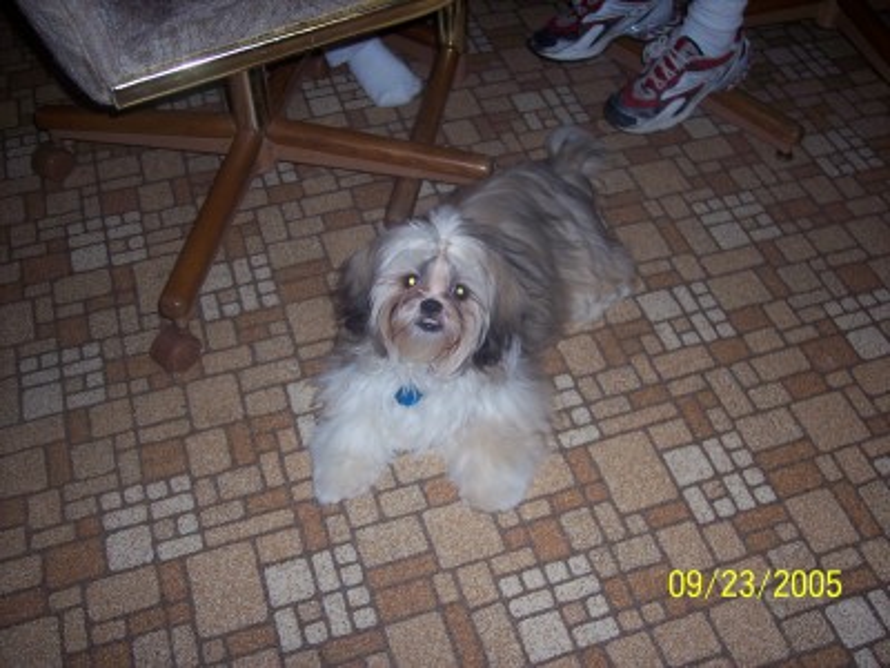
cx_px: 445
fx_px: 1003
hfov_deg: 47.9
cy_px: 334
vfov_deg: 36.8
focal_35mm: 39
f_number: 2.8
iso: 100
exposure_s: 1/60
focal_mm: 8
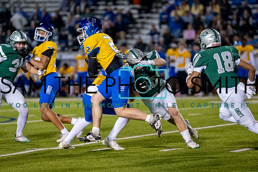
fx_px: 1855
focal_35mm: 259
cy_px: 87
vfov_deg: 5.3
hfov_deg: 8.0
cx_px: 115
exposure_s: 1/1000
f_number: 2.8
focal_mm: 200
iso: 4000
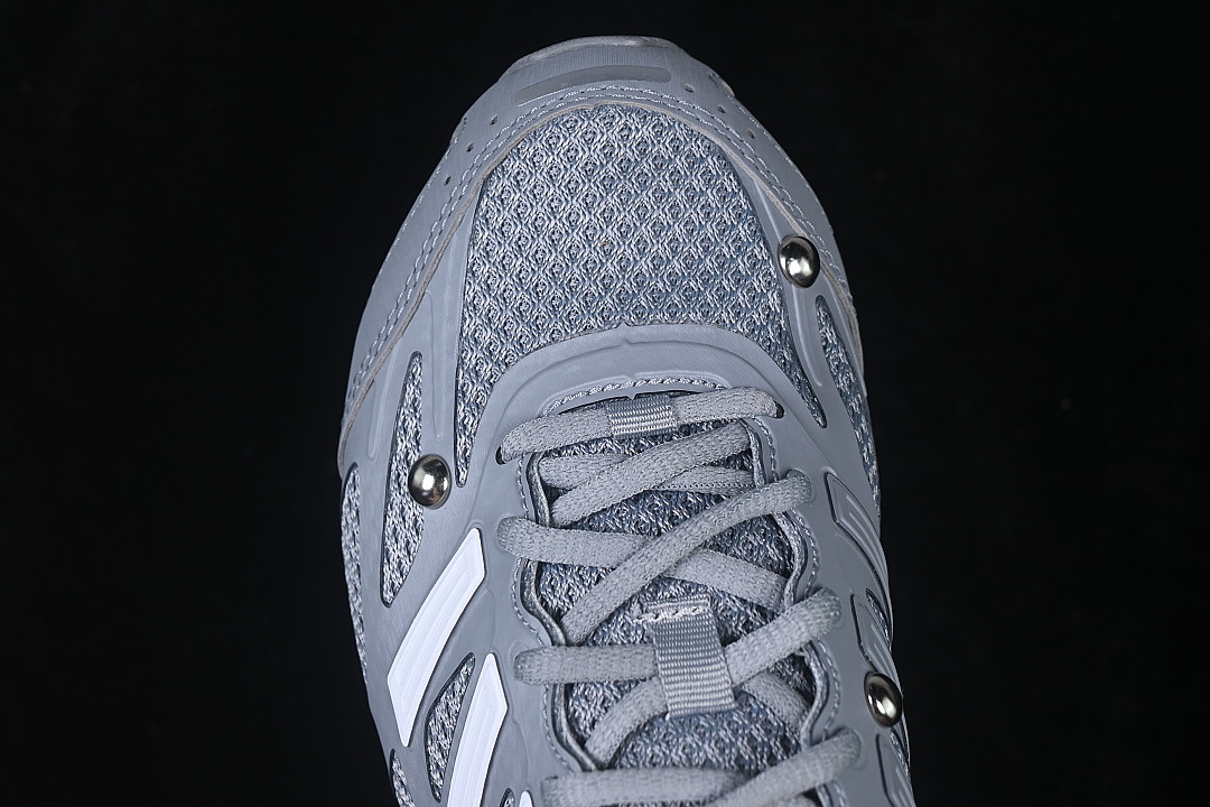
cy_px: 404
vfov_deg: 18.2
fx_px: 2521
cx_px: 605
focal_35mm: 75
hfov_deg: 27.0
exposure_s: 1/80
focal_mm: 50
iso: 160
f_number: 7.1
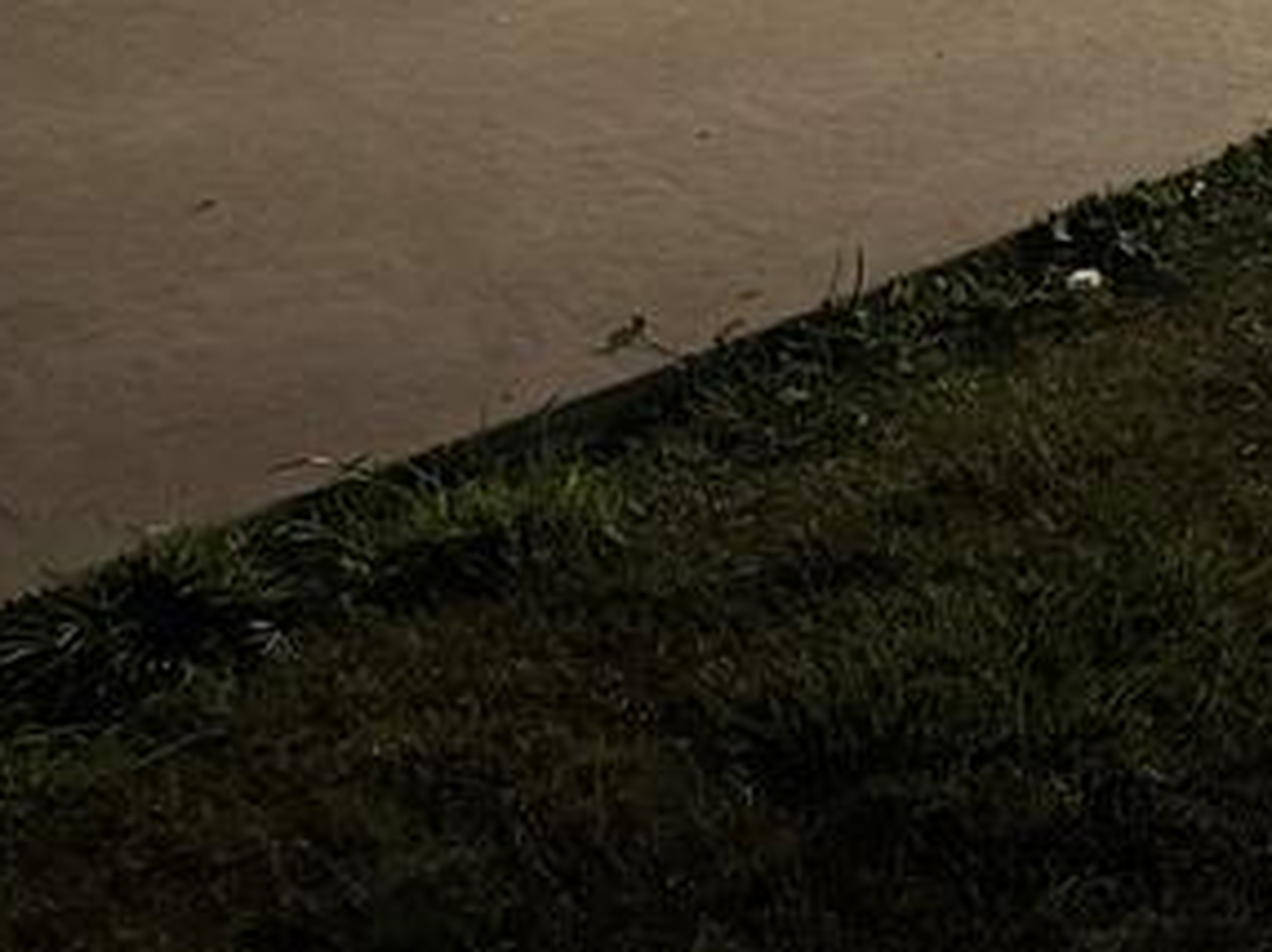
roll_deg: -0.6
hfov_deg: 20.5
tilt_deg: -6.7
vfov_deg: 15.5
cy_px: -583
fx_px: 3158
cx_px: 1726
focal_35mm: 86
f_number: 1.78
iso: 640
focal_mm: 6.76
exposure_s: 1/40
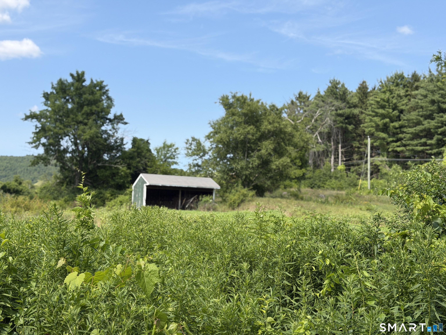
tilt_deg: +5.3
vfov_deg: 30.3
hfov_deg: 39.7
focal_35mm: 48
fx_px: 618
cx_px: 223
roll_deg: -1.3
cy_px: 168
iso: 64
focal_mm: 6.76
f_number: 1.78
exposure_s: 1/2976
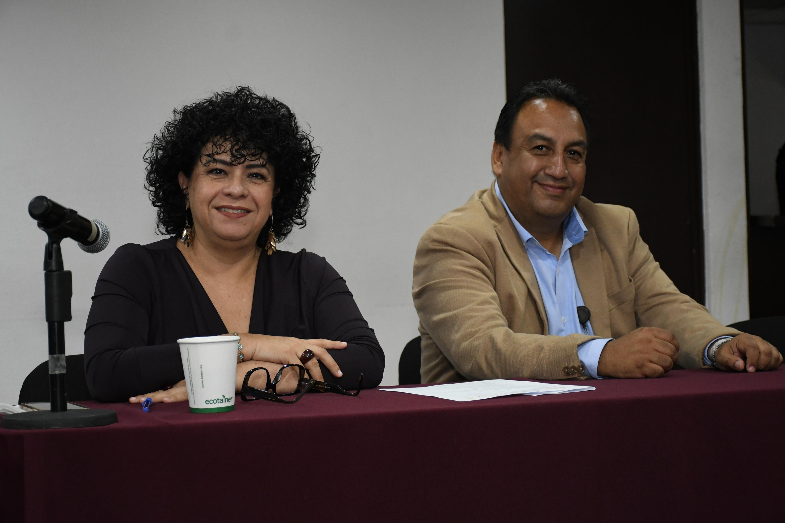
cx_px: 392
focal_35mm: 72
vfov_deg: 18.9
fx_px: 1570
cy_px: 262
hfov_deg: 28.1
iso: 2000
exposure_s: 1/100
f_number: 4.5
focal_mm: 48
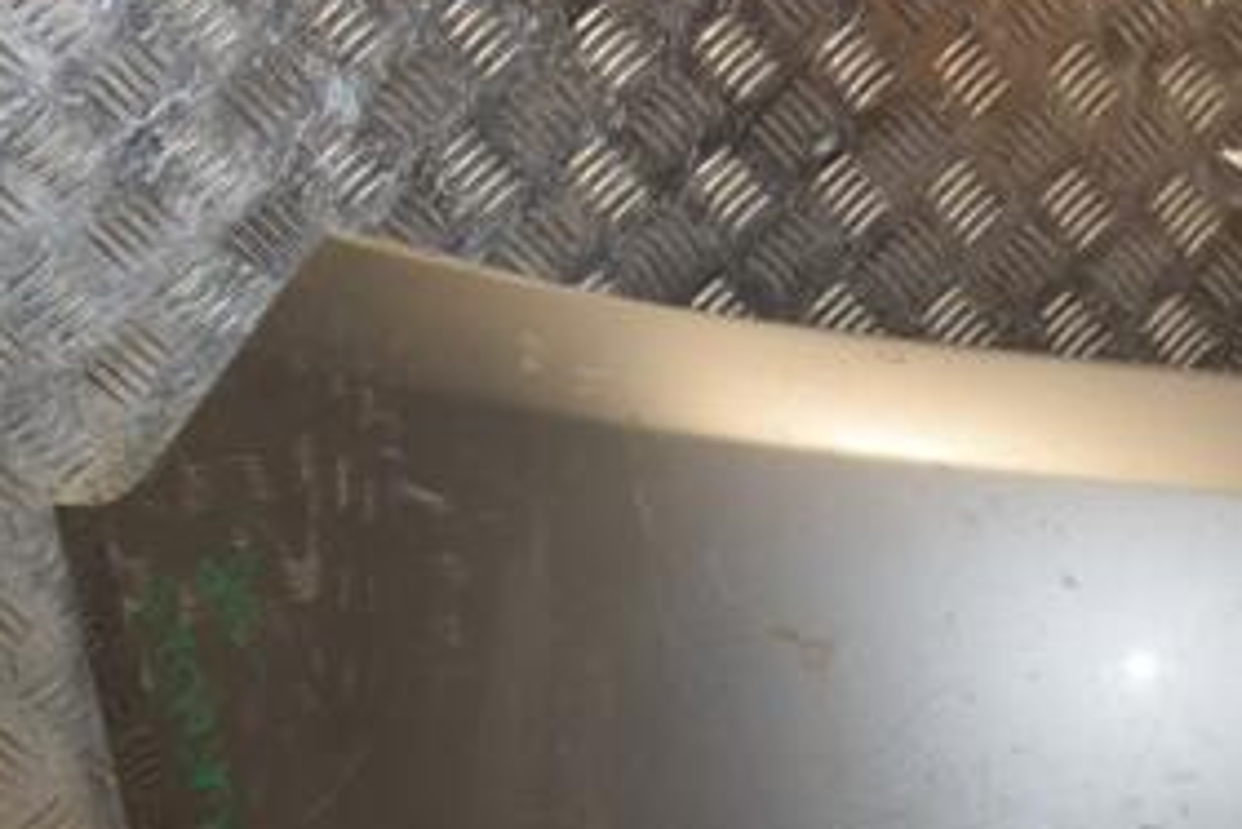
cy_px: 754
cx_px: 1171
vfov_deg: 15.0
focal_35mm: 90
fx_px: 3106
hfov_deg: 22.0
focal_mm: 28
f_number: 8
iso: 800
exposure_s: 1/200
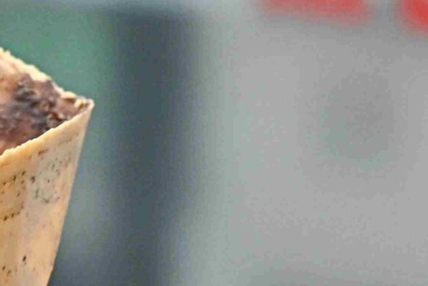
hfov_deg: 6.0
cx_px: -341
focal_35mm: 338
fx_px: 4019
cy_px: 581
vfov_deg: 4.0
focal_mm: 50
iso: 1400
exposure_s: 1/100
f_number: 4.5
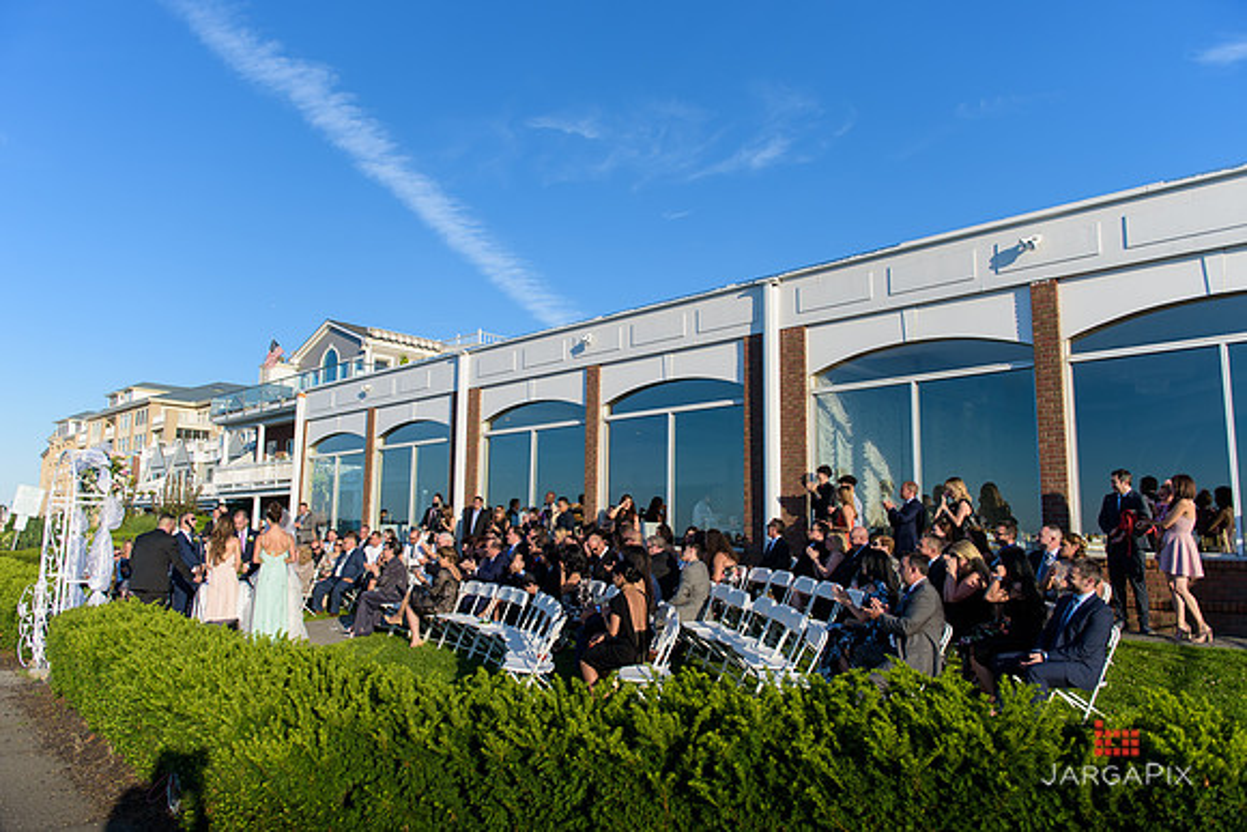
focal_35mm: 26
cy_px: 416
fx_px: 901
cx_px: 624
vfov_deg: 49.6
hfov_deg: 69.4
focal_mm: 26
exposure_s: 1/1600
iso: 200
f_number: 3.2
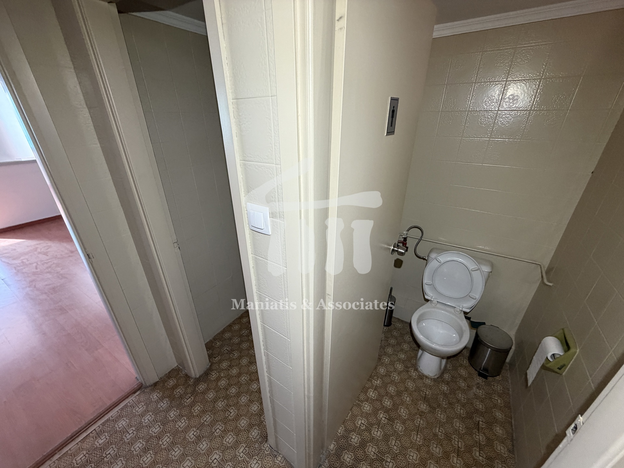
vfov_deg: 85.7
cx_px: 312
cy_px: 234
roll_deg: +0.5
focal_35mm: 14
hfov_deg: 102.1
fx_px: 252
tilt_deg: -25.0
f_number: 2.2
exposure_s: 1/66
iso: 320
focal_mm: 2.22
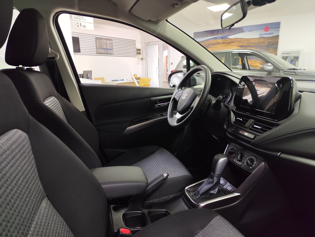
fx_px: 209
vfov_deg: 58.9
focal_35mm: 23
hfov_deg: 73.9
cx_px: 158
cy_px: 118
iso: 400
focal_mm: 6.19
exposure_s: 1/25
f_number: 1.65
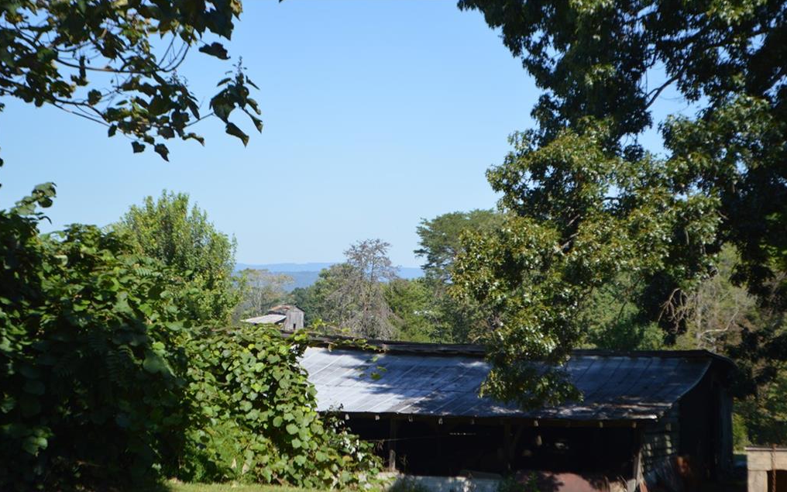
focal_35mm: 80
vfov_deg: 16.3
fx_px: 1716
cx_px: 392
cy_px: 260
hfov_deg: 25.8
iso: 100
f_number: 5.6
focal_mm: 52
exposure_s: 1/320
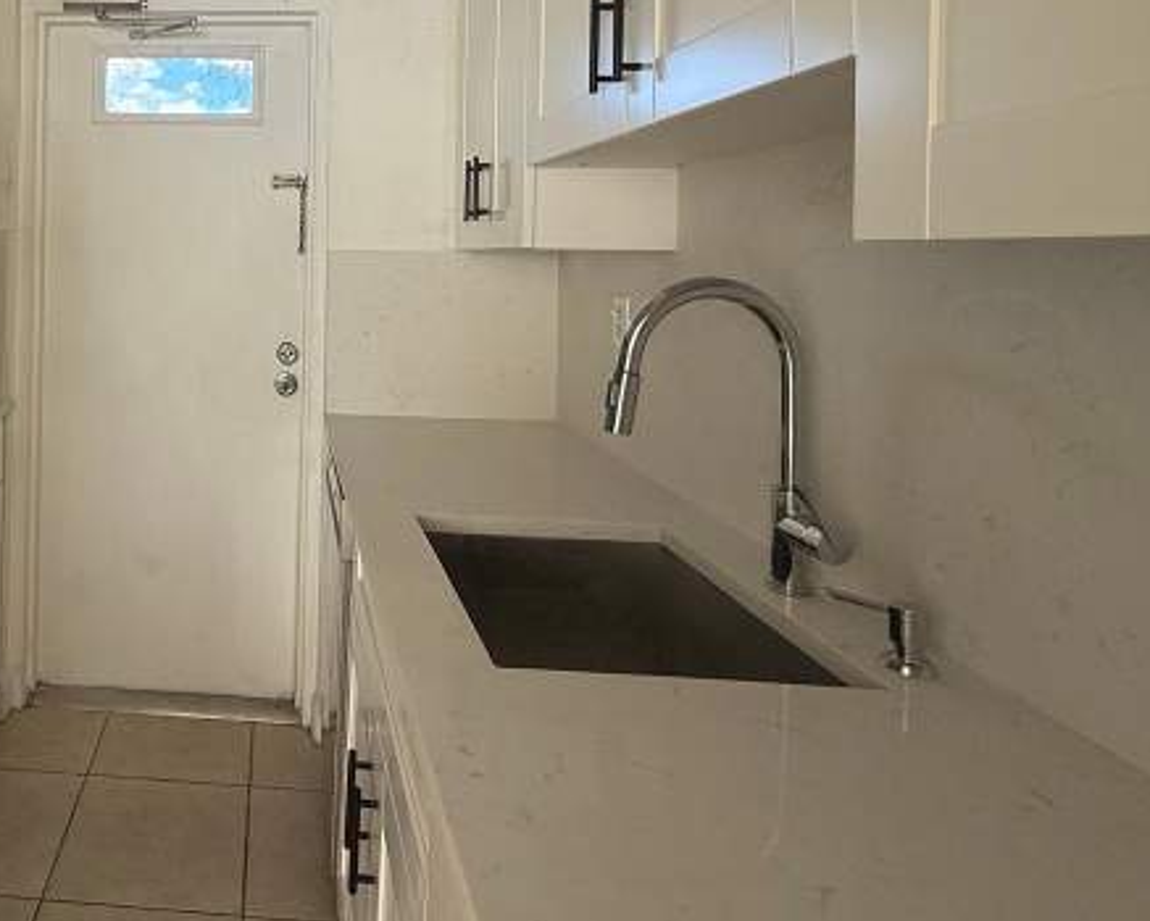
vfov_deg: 54.8
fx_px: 851
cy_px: 258
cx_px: 211
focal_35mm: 25
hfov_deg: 61.7
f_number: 2.2
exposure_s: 1/243
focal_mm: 2.22
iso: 50
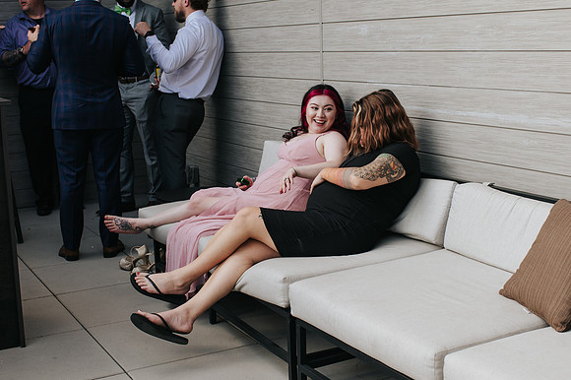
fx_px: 824
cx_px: 260
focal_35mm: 52
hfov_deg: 38.2
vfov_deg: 26.0
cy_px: 194
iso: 360
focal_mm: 35
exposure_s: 1/1000
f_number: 3.5
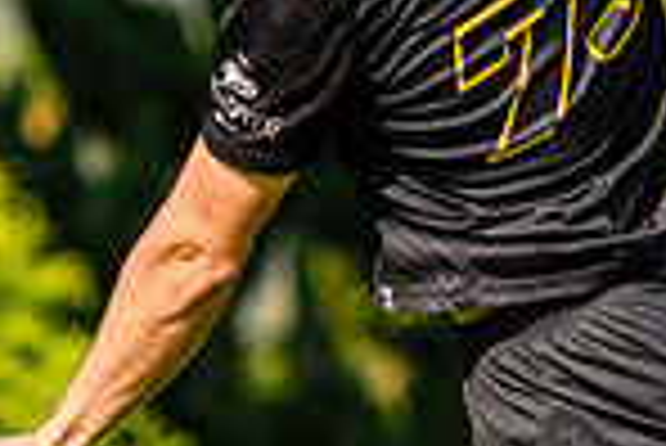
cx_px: 272
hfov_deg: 1.6
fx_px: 23184
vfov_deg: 1.1
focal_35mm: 1252
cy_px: -178
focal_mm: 180
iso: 100
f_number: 3.2
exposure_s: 1/1250
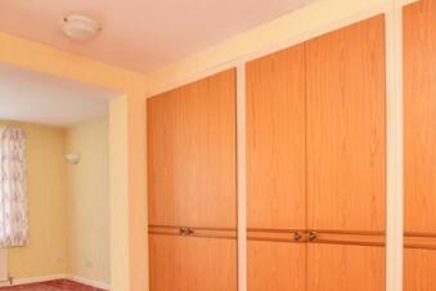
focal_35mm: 29
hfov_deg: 63.5
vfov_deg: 43.5
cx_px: 195
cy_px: 220
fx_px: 351
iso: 200
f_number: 5
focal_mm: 10
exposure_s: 1/40
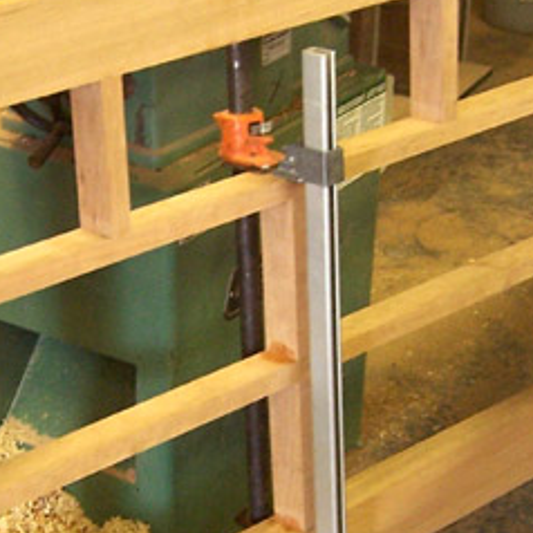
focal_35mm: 107
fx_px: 1864
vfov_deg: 16.2
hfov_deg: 16.2
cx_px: 152
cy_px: 358
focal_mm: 6.7
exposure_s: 1/10
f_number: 4
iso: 140
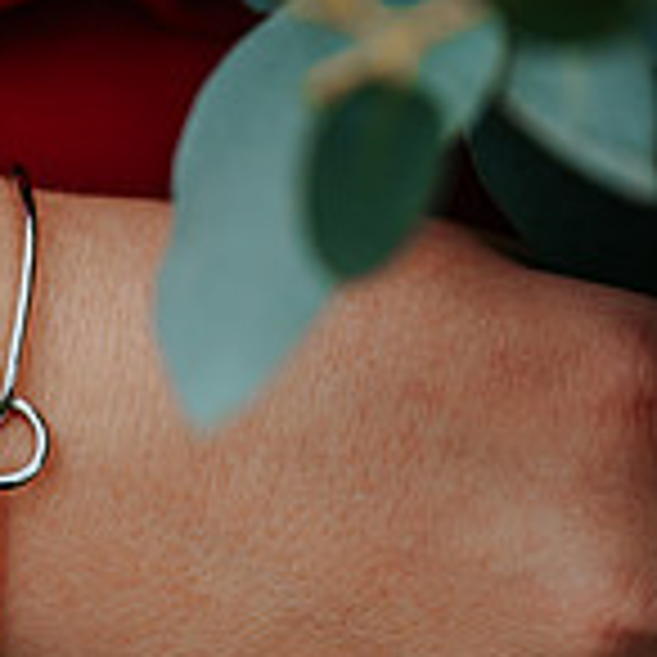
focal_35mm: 165
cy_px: 576
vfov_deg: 10.5
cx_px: 47
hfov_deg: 10.5
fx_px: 3543
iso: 200
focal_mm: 63
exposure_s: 1/1000
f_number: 3.2
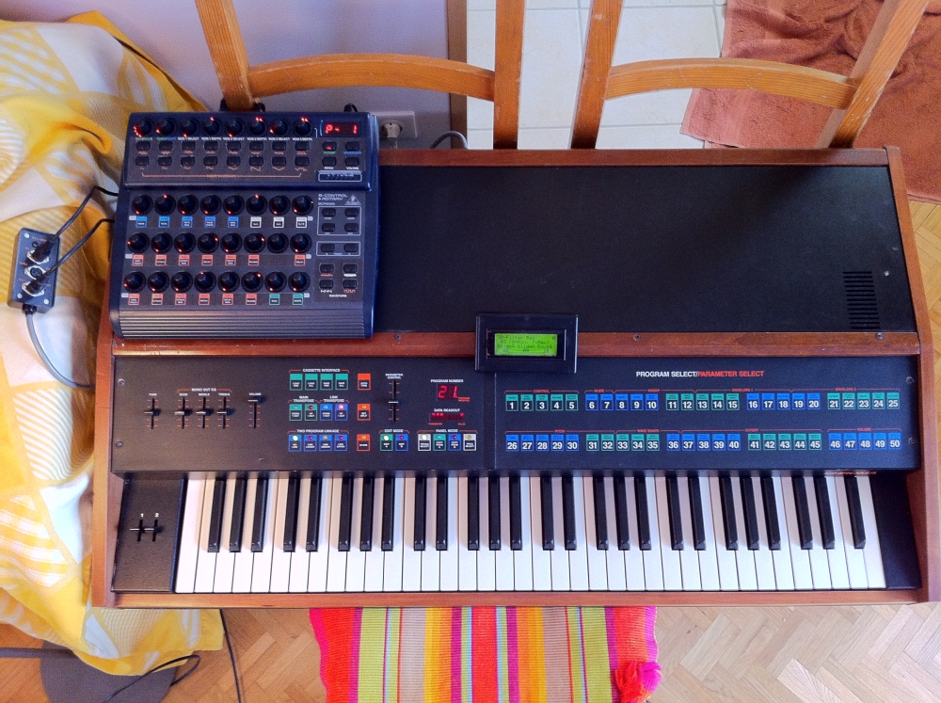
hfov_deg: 52.7
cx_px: 470
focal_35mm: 35
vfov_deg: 40.6
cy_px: 352
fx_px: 950
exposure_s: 1/15
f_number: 2.8
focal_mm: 3.85
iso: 250
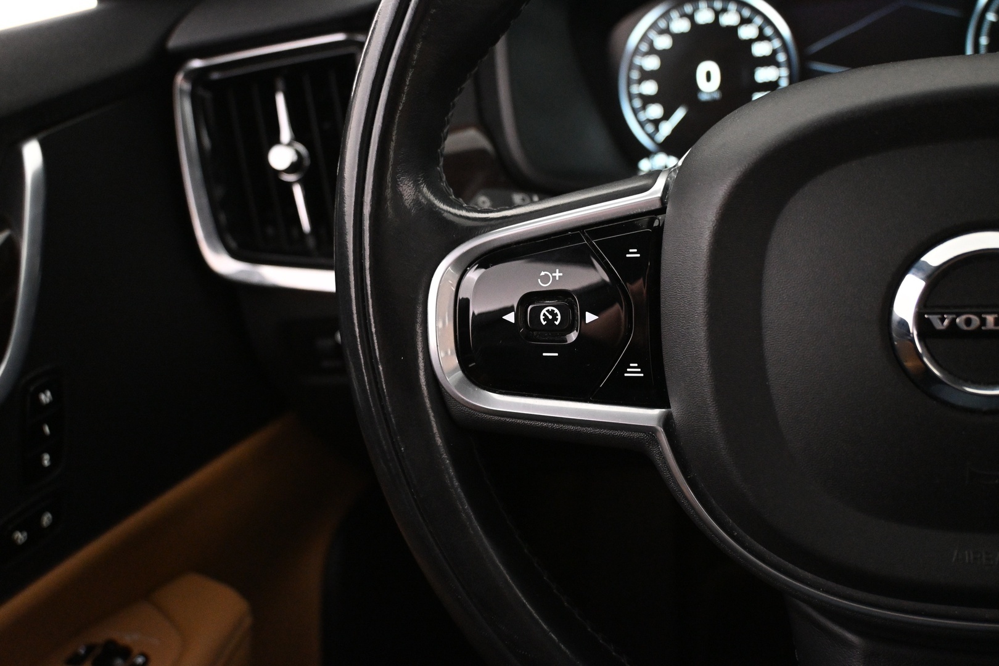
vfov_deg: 39.1
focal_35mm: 34
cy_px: 333
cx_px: 500
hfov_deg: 56.1
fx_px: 936
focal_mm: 22.5
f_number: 4
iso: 4000
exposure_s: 1/50
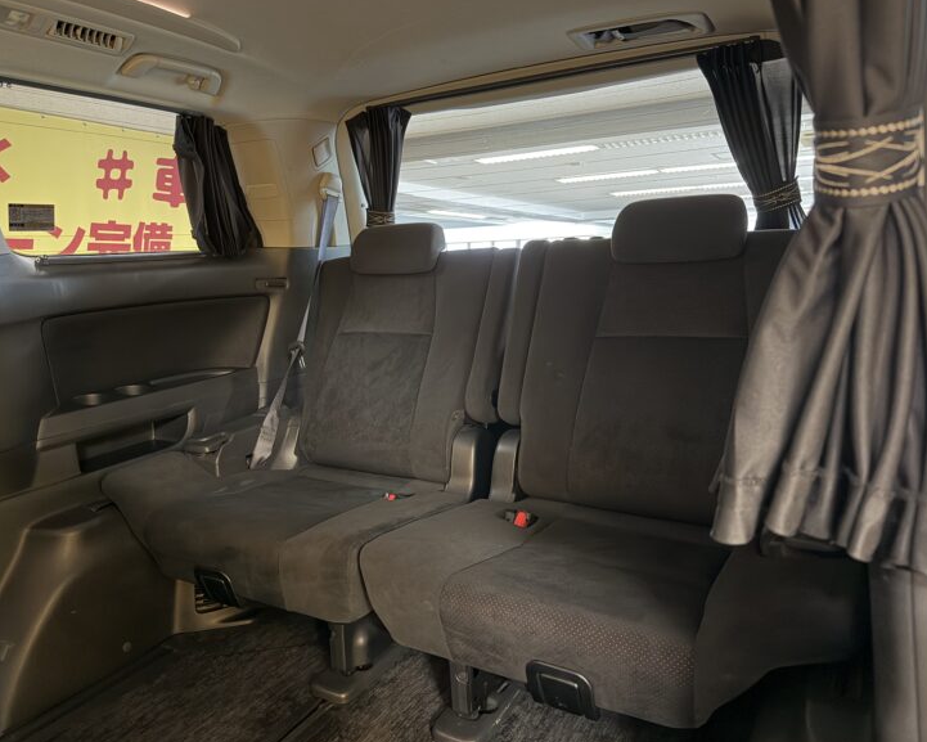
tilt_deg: -7.5
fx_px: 713
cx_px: 431
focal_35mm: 26
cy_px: 373
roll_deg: +1.5
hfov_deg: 65.9
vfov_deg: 54.9
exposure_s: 1/17
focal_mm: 6.76
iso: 1600
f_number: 1.78
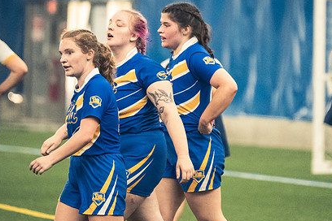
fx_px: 3928
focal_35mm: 426
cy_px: 103
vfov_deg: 3.2
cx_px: 208
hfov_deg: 4.8
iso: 12800
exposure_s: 1/500
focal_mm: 200
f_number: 2.8
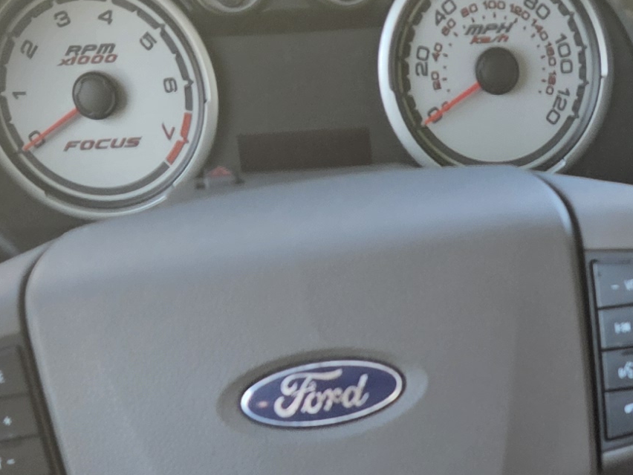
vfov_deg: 12.3
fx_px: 1975
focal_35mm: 108
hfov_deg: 17.8
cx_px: 627
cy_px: 906
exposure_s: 1/120
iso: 64
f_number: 1.8
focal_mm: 5.4
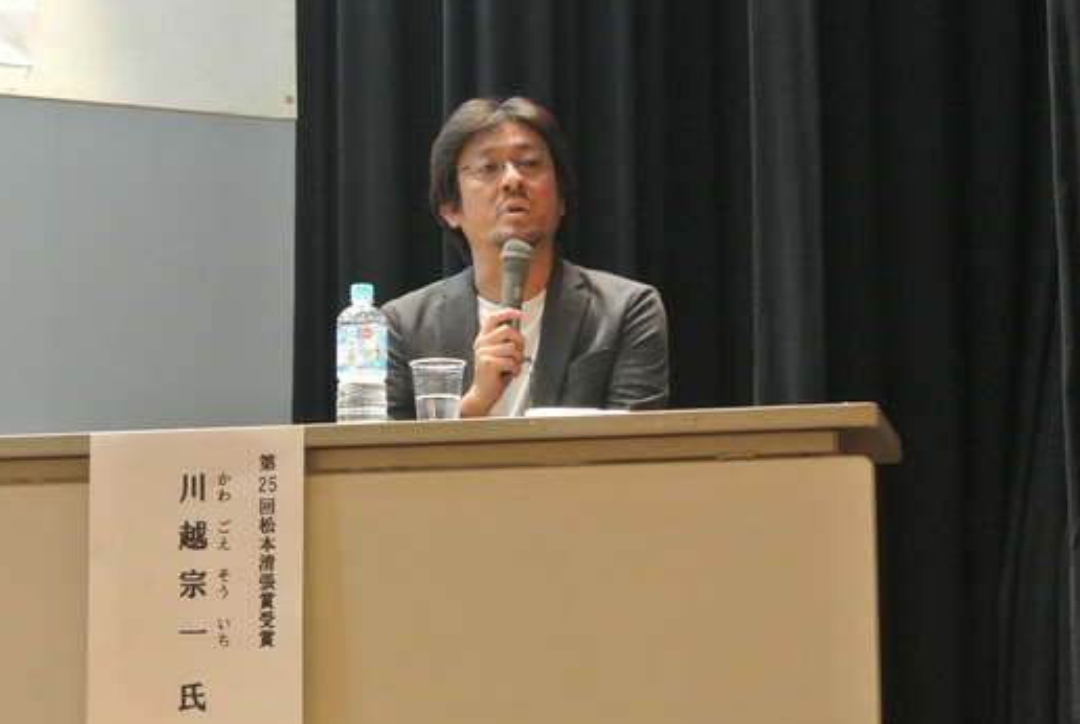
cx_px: 396
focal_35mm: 107
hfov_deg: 19.0
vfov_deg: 12.8
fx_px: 3216
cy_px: 459
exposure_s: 1/50
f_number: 5.3
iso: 1600
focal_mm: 25.9
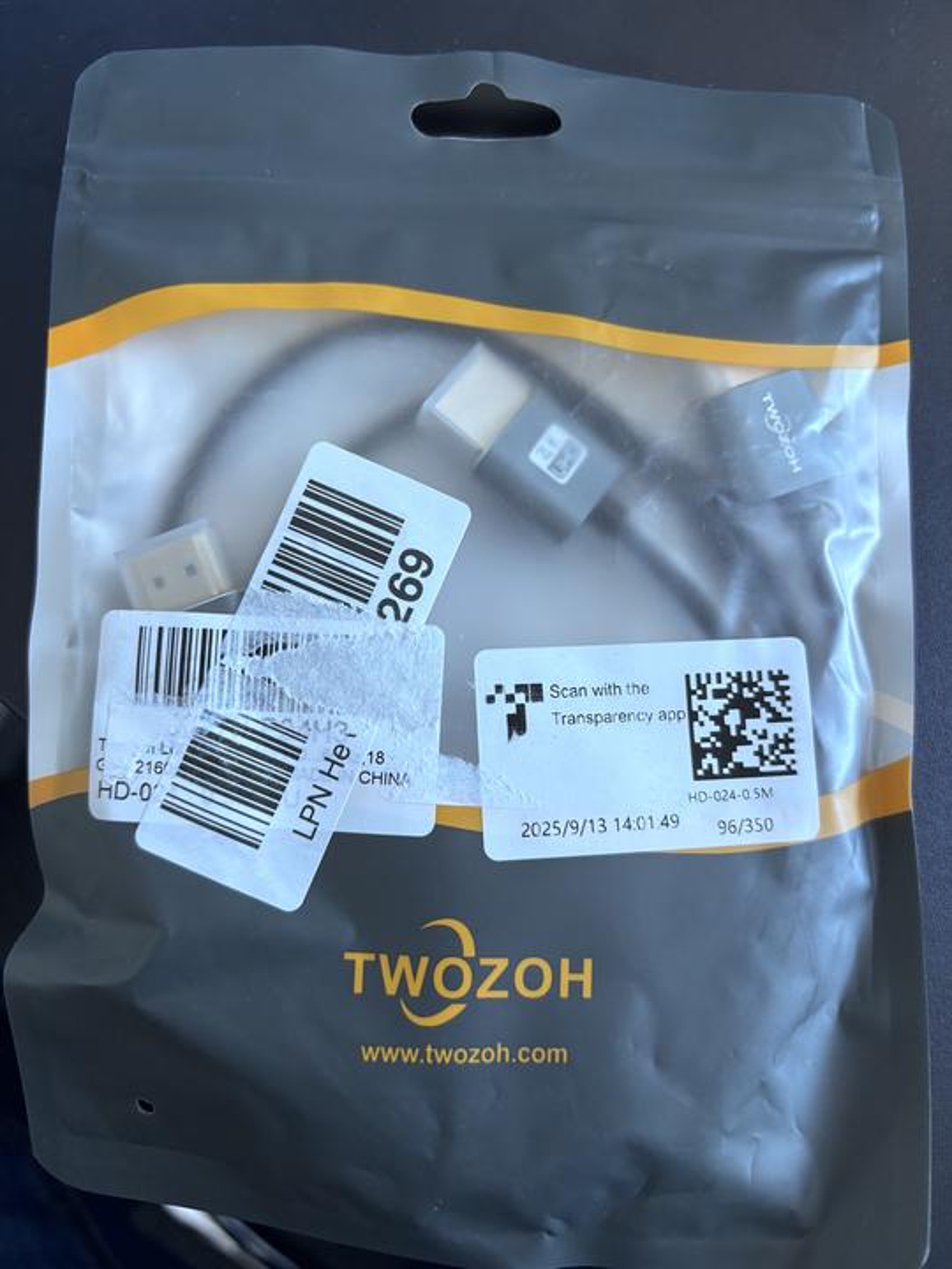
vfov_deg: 67.3
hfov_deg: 53.1
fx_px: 953
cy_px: 634
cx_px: 476
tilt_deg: -83.6
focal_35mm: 26
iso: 250
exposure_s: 1/60
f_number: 1.6
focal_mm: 5.96
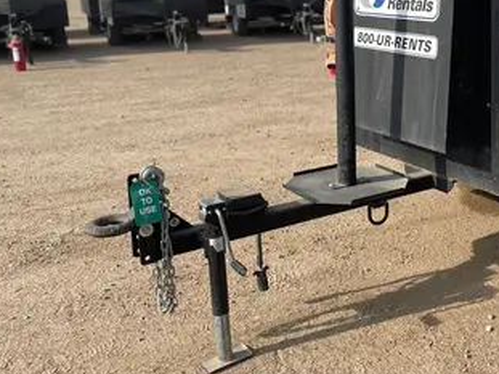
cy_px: 110
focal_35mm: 46
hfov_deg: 39.1
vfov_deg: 31.1
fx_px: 663
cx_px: 424
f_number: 1.6
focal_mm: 4.2
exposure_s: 1/4132
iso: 50
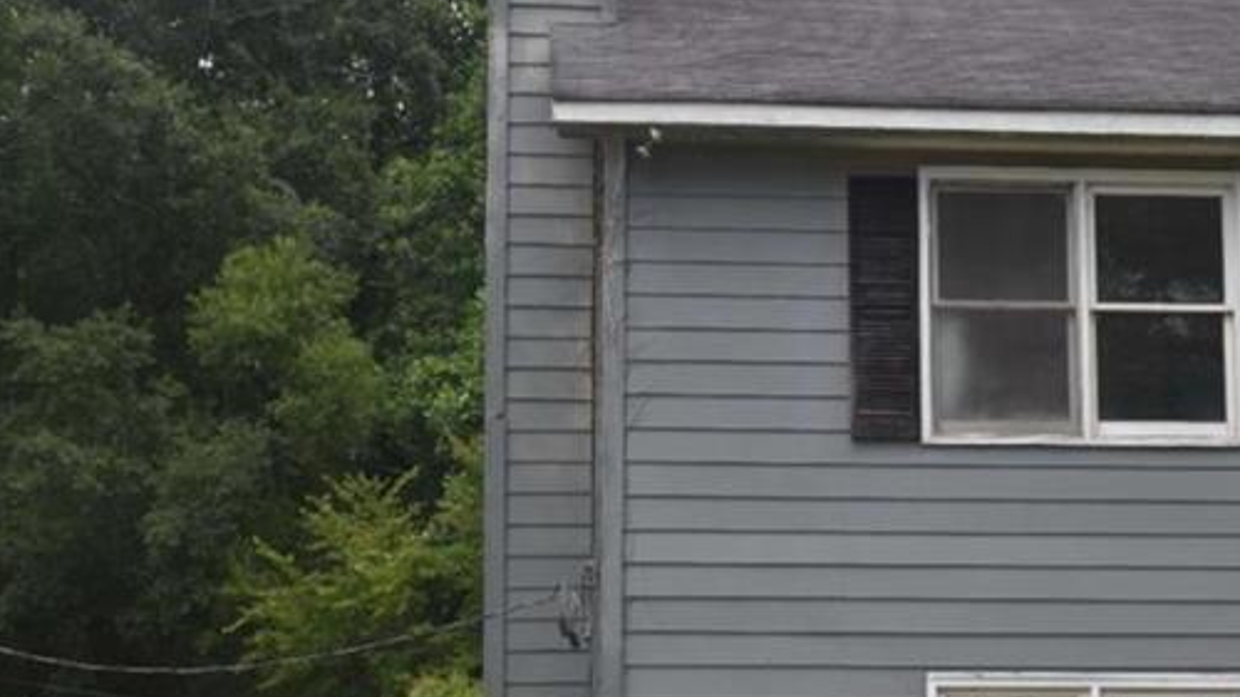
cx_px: 771
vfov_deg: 13.4
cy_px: 330
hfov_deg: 23.6
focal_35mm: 90
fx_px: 2959
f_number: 5
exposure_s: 1/200
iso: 100
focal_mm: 28
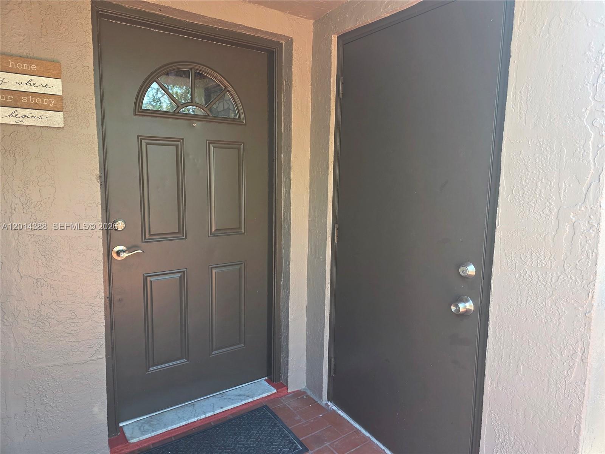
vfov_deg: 58.9
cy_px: 227
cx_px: 302
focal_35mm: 23
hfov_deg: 73.9
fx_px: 402
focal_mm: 6.3
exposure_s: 1/180
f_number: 1.7
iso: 125
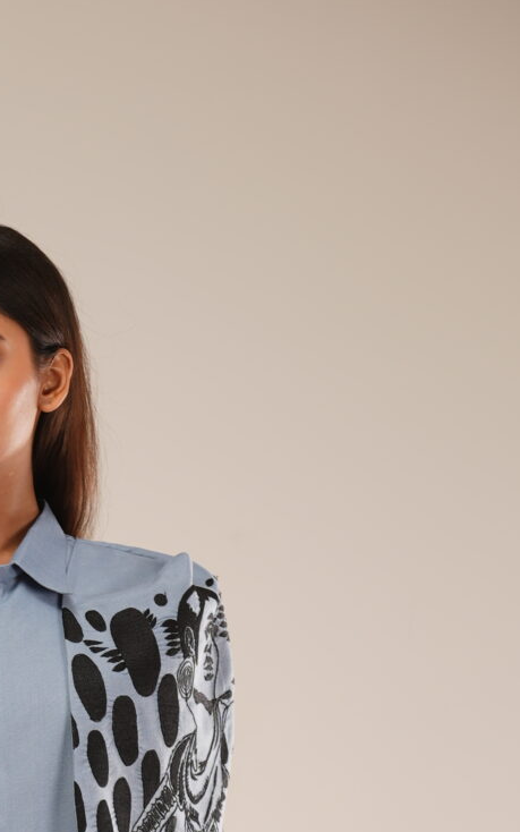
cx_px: -238
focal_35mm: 302
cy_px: 1238
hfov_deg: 4.3
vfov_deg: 6.9
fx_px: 6845
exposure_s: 1/125
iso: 50
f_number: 4
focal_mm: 85
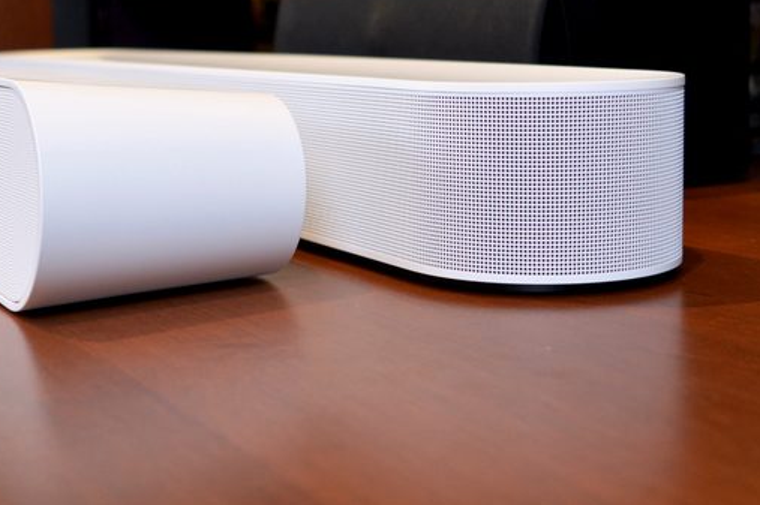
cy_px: 175
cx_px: 253
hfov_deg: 43.3
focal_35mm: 45
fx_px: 943
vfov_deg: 29.8
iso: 400
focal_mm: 21
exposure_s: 1/40
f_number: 3.8
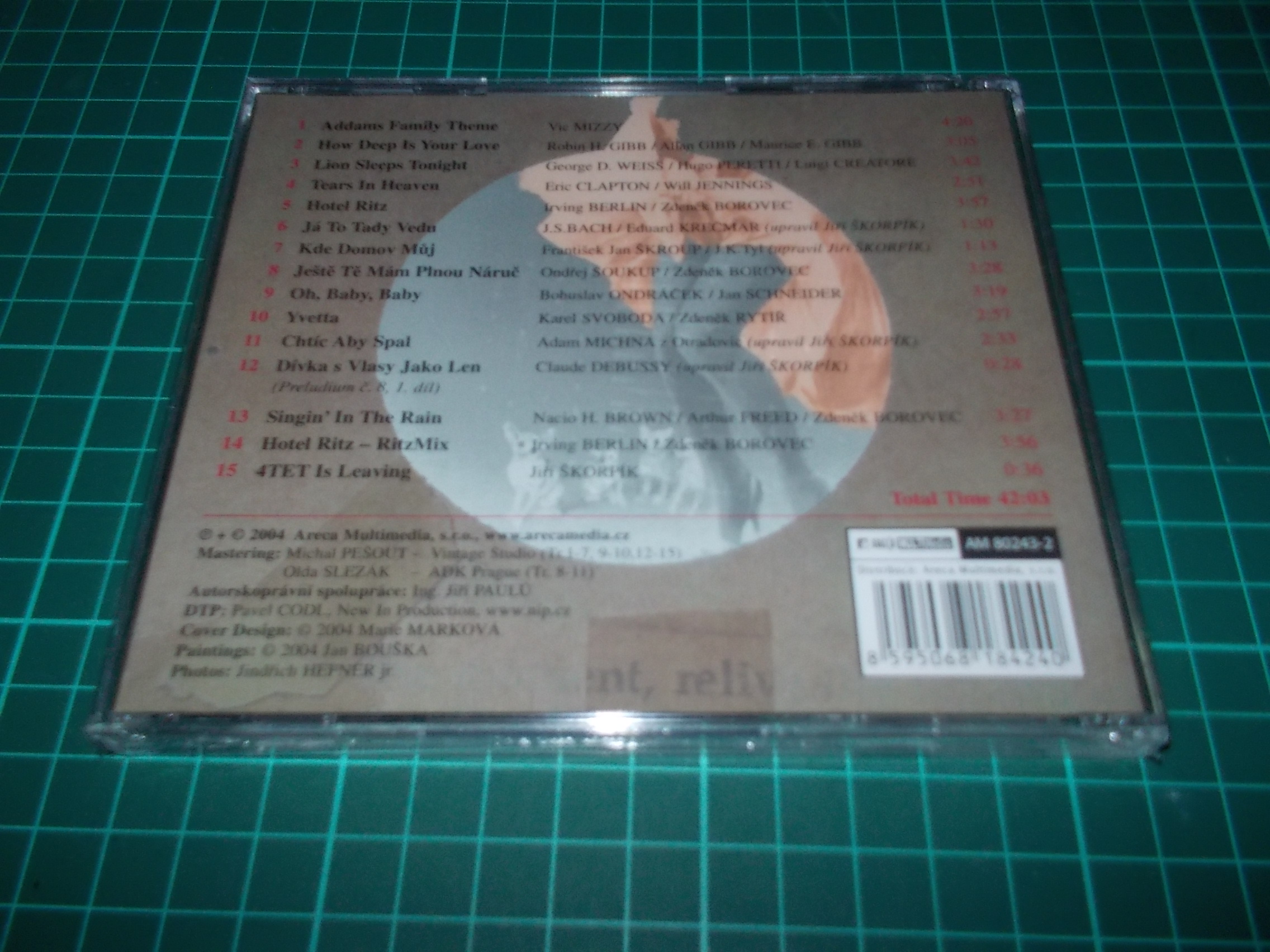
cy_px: 476
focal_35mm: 29
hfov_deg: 61.7
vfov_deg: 48.2
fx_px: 1064
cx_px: 635
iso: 200
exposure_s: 1/30
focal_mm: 4.1
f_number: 3.3
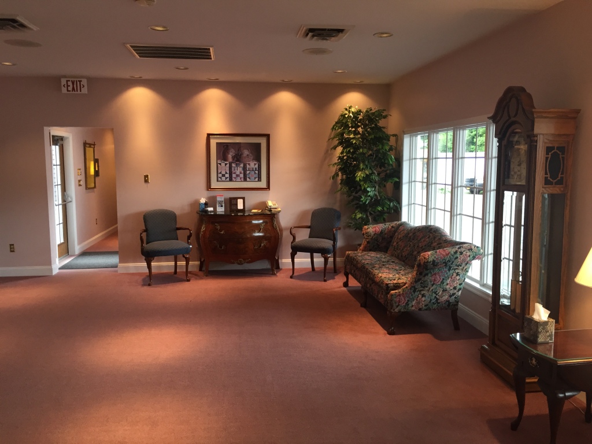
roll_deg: -0.4
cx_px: 296
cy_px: 222
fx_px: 496
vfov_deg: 48.2
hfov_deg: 61.7
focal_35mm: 29
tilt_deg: -6.1
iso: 40
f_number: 2.2
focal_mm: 4.15
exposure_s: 1/30
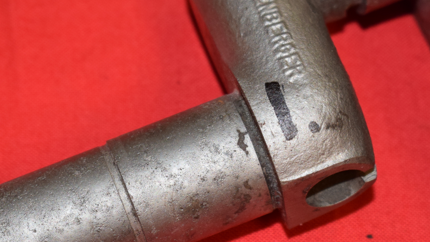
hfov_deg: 12.8
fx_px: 1916
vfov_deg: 7.2
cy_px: 171
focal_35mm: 168
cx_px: 192
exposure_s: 1/60
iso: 640
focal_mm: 55
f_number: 5.6
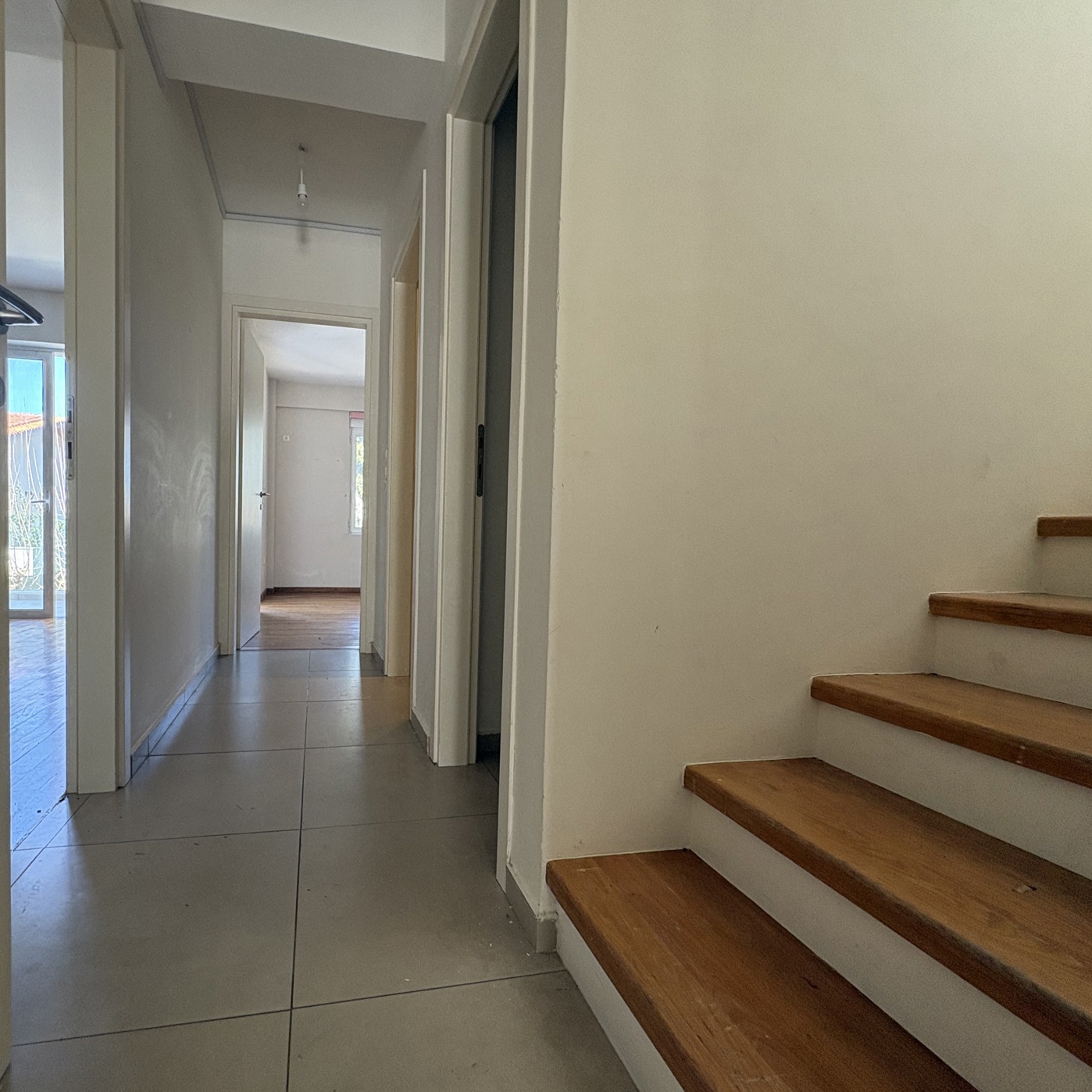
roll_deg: -0.8
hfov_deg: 83.0
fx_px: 607
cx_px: 442
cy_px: 560
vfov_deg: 84.0
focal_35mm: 17
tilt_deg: -2.6
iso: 160
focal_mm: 2.22
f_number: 2.2
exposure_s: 1/100
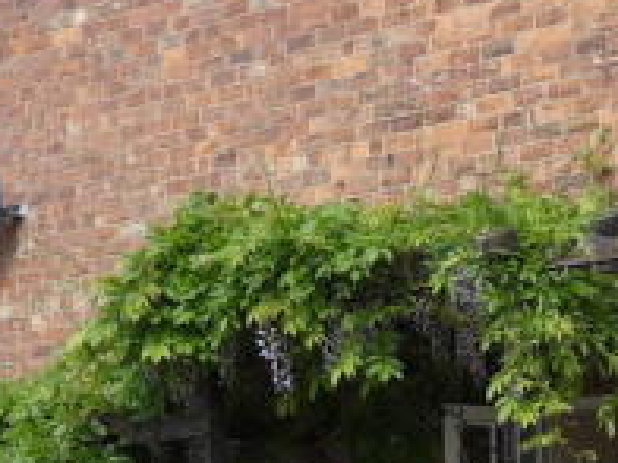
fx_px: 2553
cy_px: 666
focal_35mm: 143
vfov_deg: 10.1
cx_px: 730
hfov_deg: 13.4
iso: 80
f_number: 3.8
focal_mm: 8.6
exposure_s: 1/400
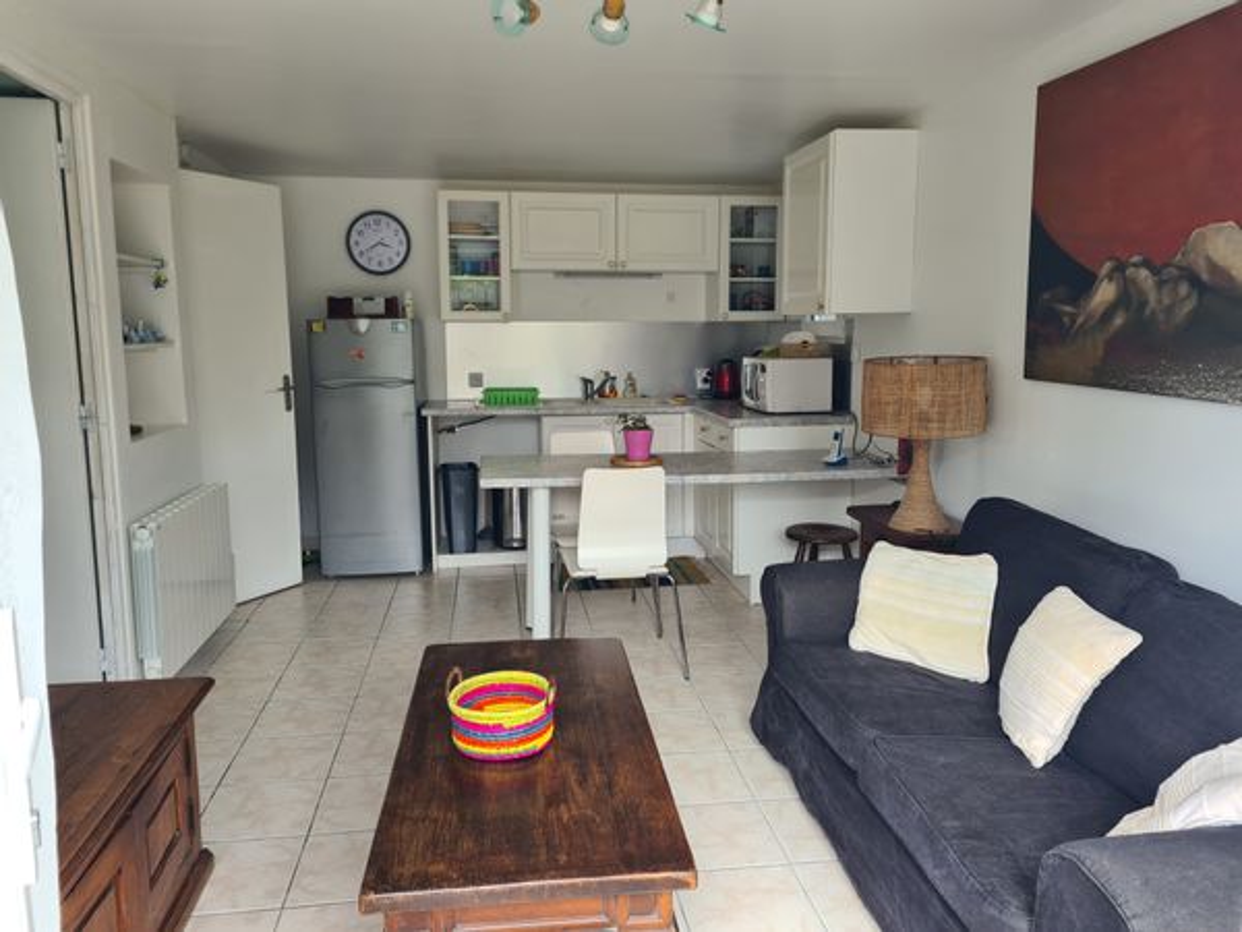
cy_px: 466
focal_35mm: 26
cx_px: 621
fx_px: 933
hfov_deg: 67.3
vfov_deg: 53.1
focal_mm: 5.4
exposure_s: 1/114
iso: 50
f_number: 1.8
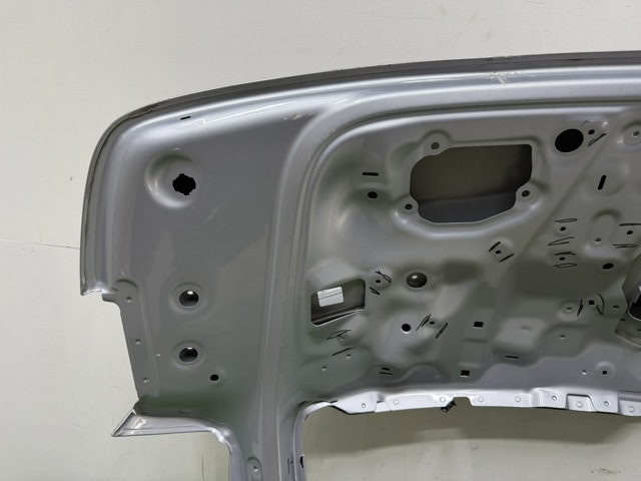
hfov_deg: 71.6
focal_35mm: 24
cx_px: 320
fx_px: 444
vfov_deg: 56.8
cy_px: 240
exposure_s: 1/100
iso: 125
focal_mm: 6.76
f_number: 1.78
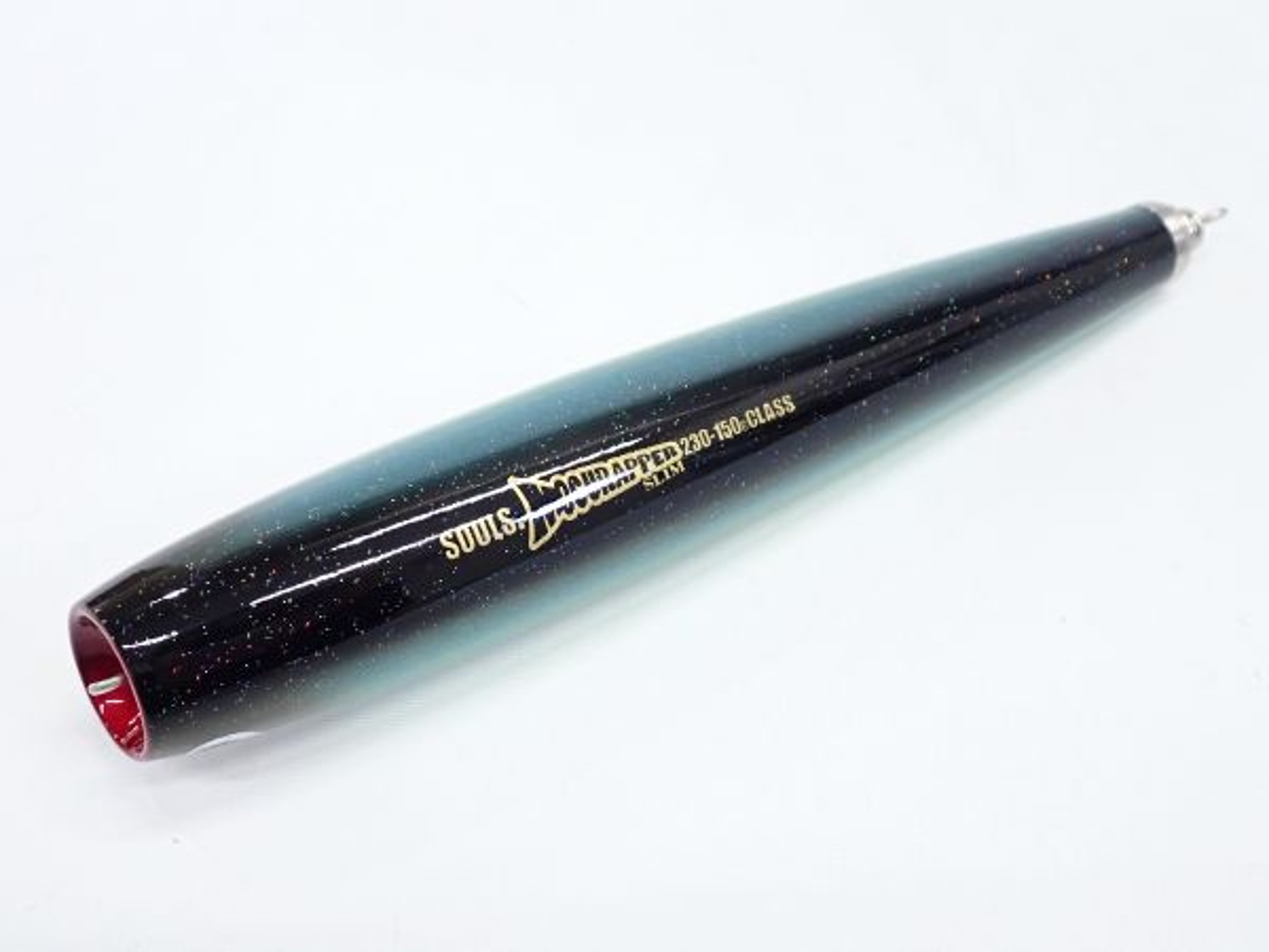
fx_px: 1173
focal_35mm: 32
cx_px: 634
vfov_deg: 44.2
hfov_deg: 56.8
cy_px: 476
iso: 320
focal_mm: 5.79
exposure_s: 1/125
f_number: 2.4
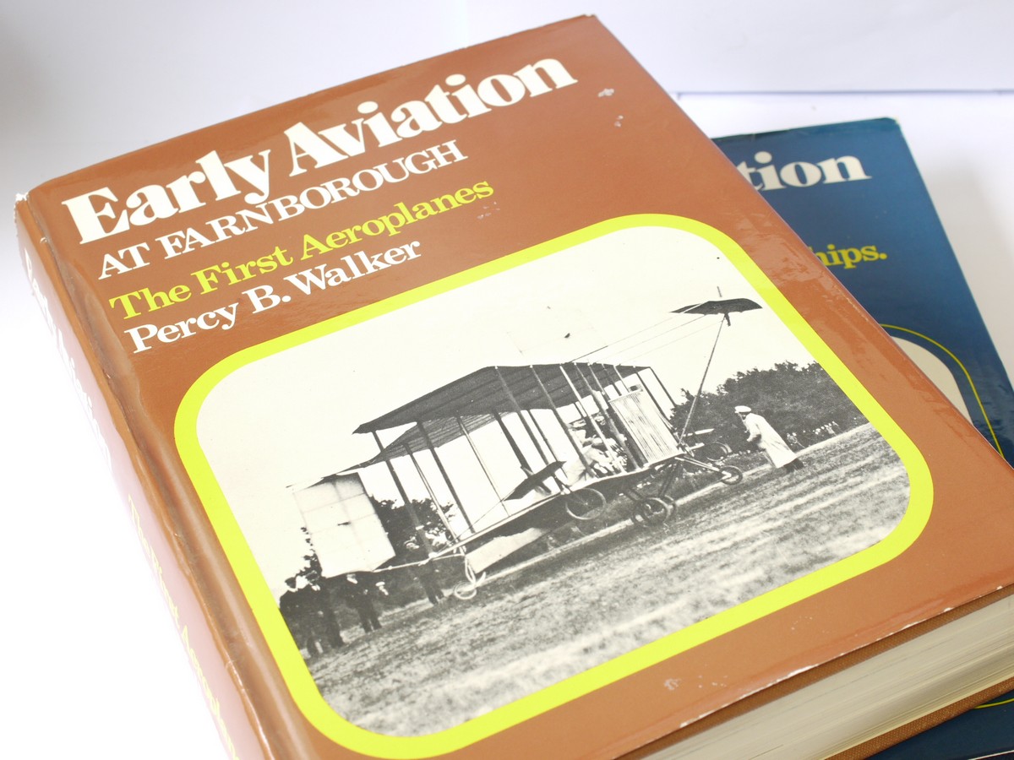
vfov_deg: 24.4
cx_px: 507
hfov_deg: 32.2
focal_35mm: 60
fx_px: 1758
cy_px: 380
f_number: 7.1
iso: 400
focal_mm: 30
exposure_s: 1/25
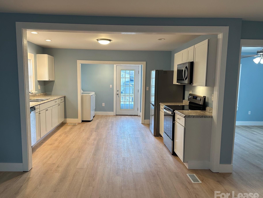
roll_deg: -0.9
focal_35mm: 27
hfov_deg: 65.2
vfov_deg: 51.3
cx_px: 122
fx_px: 205
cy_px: 107
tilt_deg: -7.0
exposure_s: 1/60
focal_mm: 6.86
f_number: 1.78
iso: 160
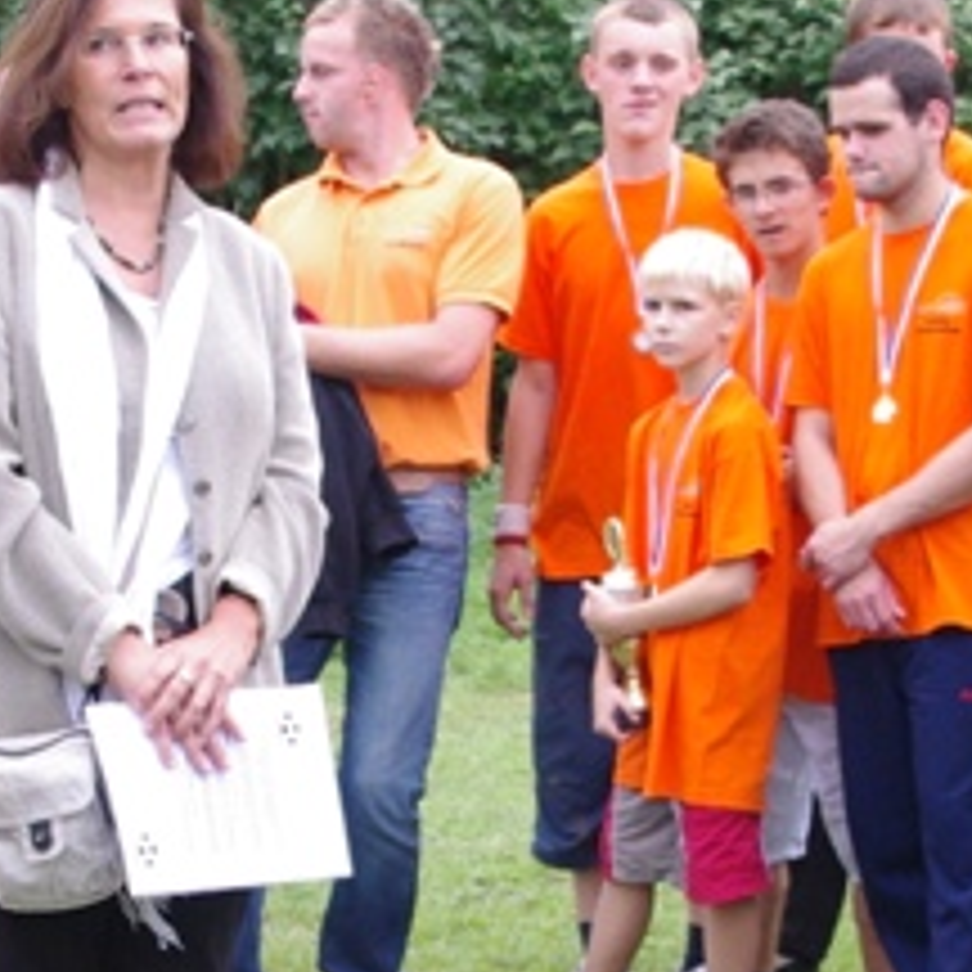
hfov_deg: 11.1
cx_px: 369
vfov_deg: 11.1
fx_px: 4988
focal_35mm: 157
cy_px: 738
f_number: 5.6
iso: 800
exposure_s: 1/400
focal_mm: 26.25
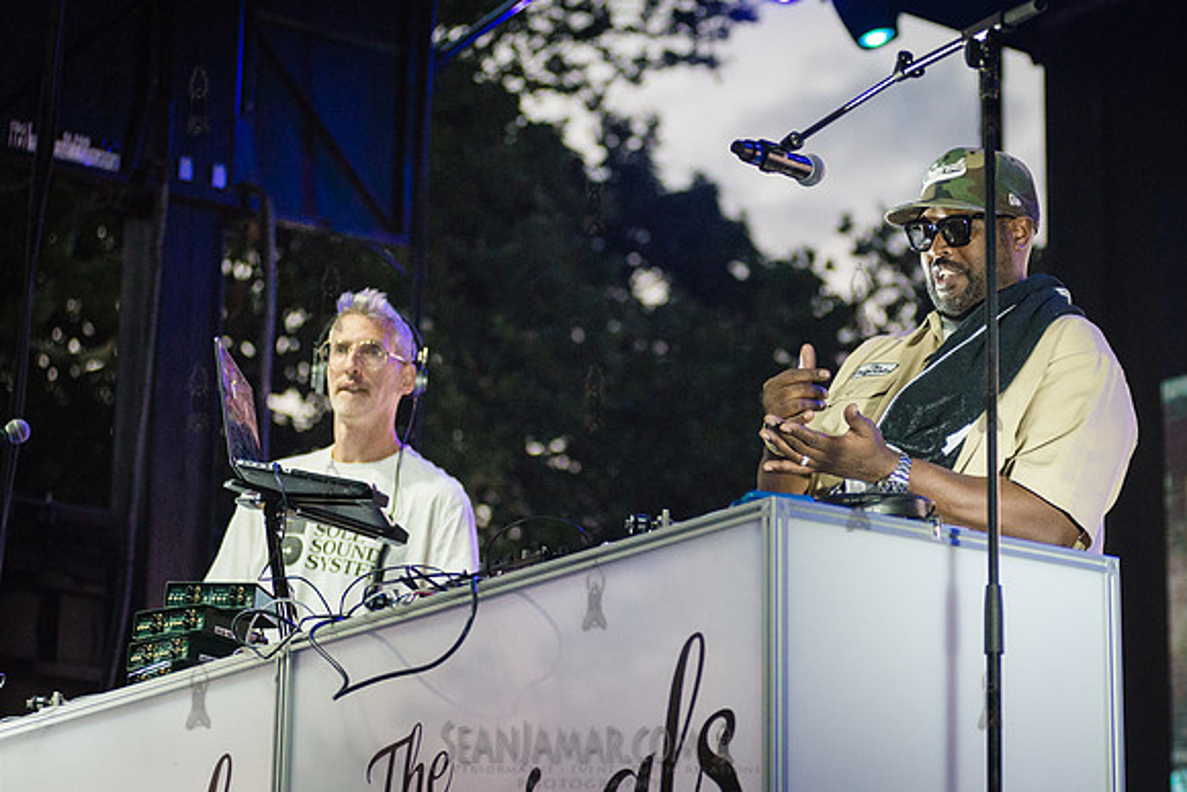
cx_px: 789
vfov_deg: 12.7
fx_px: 3545
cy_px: 393
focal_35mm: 108
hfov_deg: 19.0
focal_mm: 80
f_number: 3.5
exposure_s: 1/500
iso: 3200
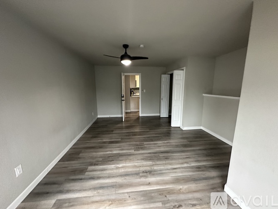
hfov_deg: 102.1
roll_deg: +1.2
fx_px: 112
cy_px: 104
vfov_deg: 85.7
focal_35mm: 14
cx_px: 139
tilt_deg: -7.9
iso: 800
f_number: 2.2
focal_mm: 2.22
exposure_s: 1/60
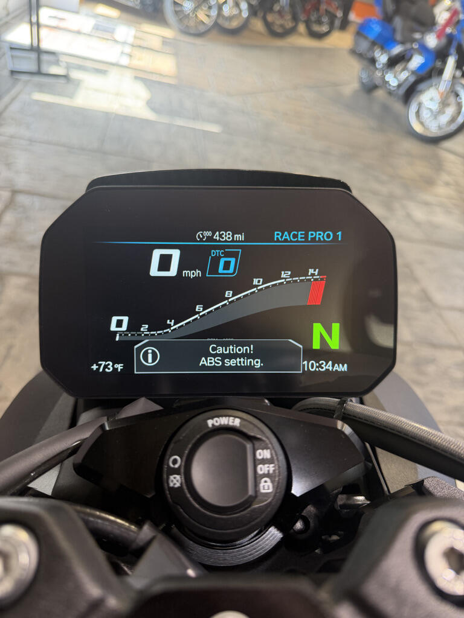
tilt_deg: -38.0
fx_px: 429
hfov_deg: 56.8
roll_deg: -17.7
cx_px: 232
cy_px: 309
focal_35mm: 24
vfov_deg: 71.6
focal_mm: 6.76
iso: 160
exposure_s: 1/60
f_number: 1.78
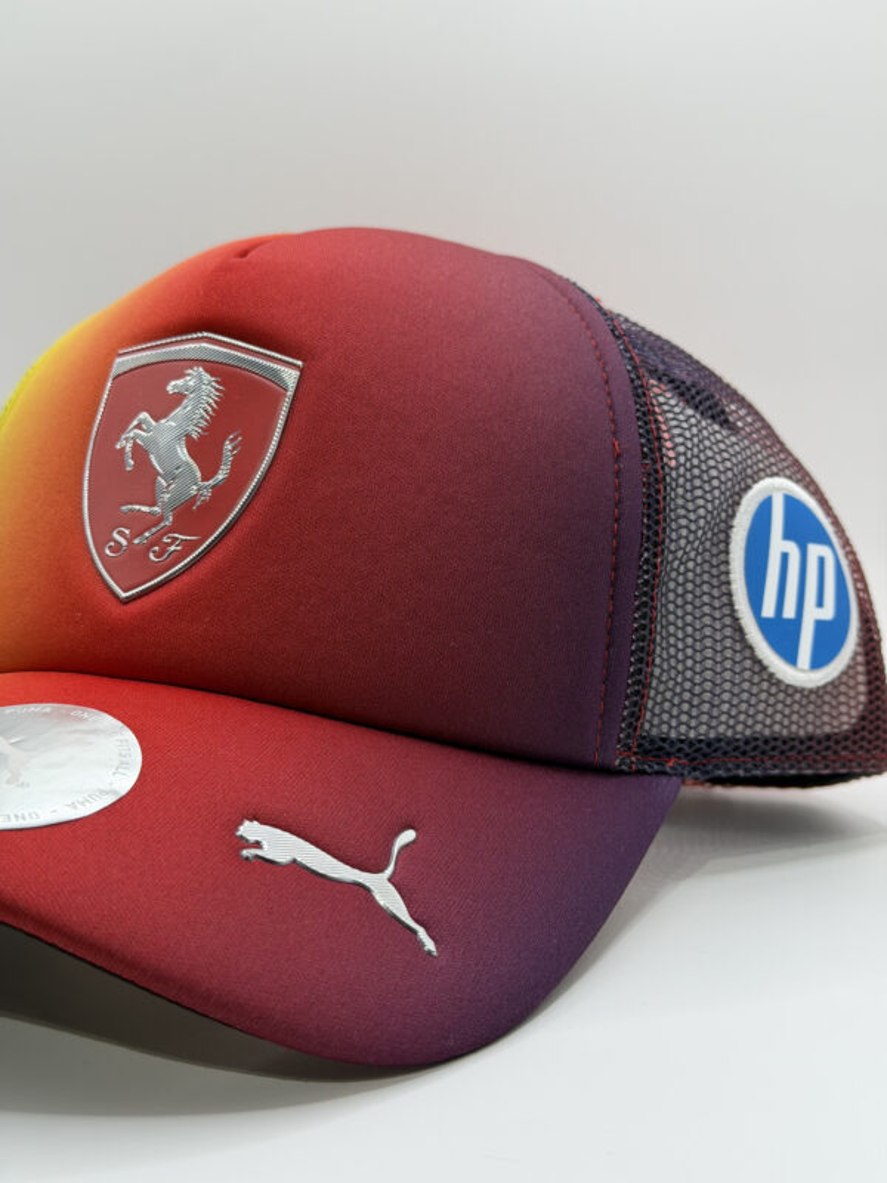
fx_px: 1640
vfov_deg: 39.7
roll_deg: -1.8
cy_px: 592
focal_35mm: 48
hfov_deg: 30.3
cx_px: 444
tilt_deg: -5.8
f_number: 1.78
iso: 50
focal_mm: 6.76
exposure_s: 1/122
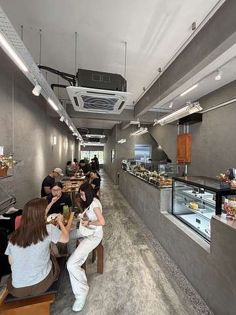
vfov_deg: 102.1
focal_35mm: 14
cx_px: 118
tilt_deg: -4.0
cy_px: 158
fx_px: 127
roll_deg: +1.2
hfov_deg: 85.7
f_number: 2.2
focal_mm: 2.22
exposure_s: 1/121
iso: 200
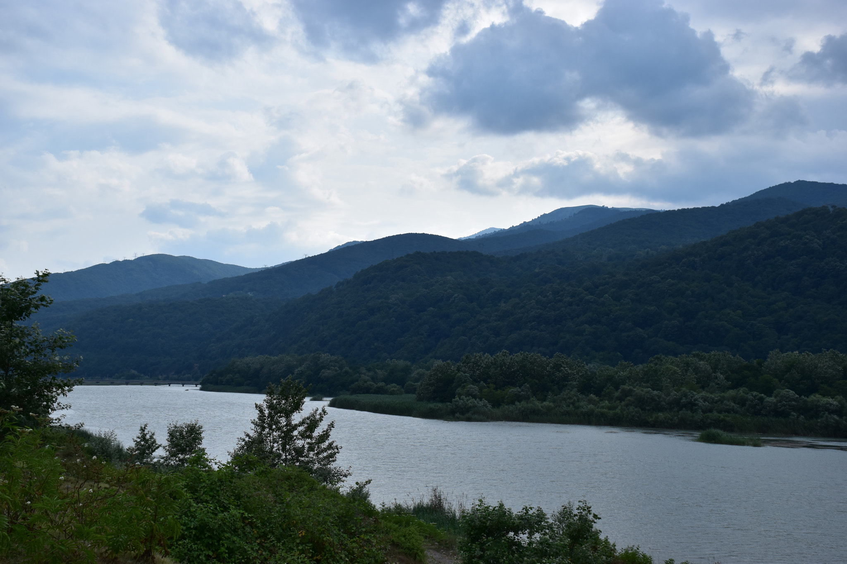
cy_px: 282
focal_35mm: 57
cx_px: 424
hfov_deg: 35.1
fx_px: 1341
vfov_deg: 23.8
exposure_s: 1/500
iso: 200
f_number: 8
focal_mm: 38
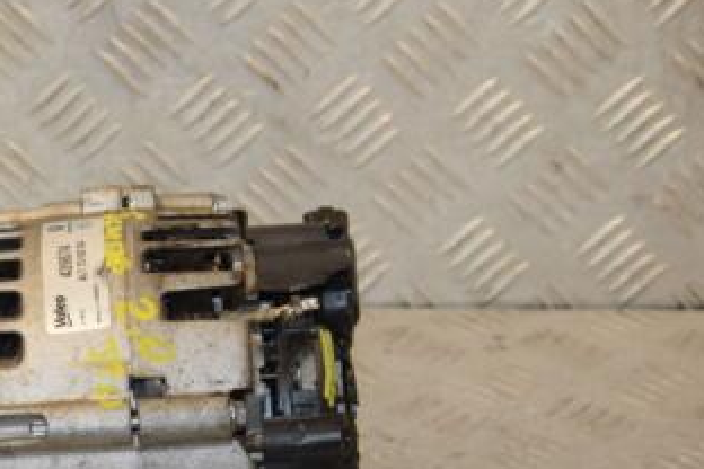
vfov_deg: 11.2
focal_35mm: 121
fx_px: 2366
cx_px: 131
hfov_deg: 16.8
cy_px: 437
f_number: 7.1
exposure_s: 1/200
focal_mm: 42
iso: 800
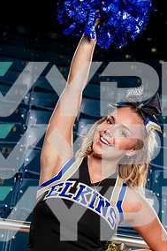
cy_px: 152
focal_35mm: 111
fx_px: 773
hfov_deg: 12.3
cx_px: 92
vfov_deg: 18.4
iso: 200
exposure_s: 1/250
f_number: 5.6
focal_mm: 70
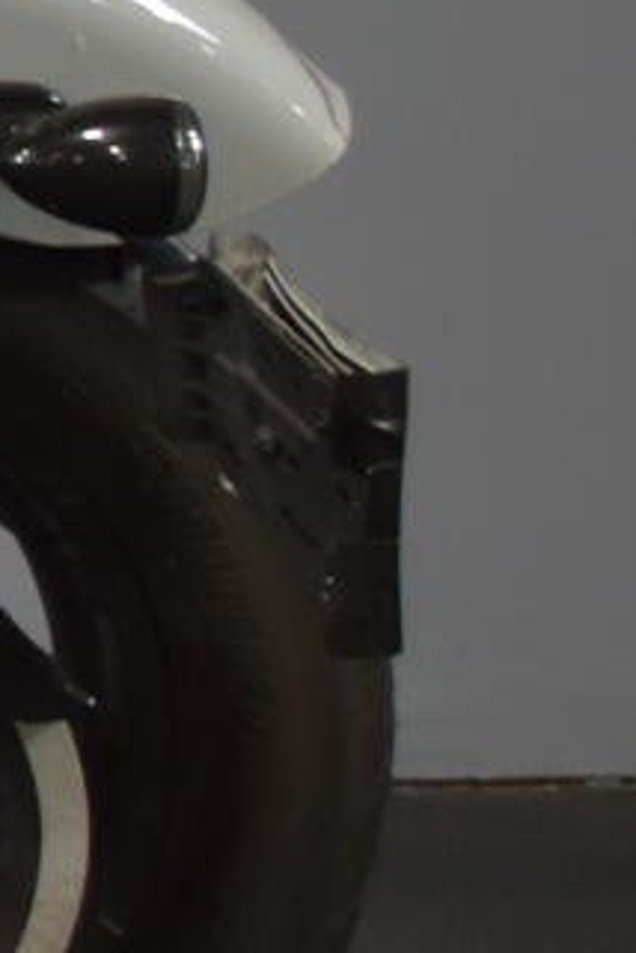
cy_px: -319
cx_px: -1911
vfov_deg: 9.8
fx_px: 5459
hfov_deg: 5.7
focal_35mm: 206
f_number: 4
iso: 720
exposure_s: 1/30
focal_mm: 22
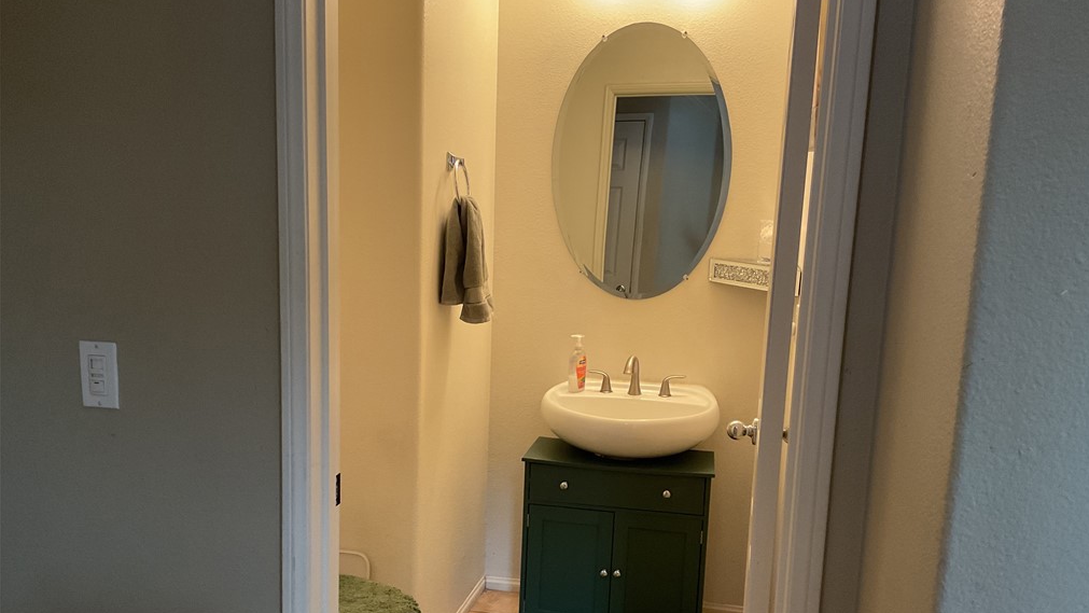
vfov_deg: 36.6
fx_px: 924
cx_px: 550
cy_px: 366
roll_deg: -1.7
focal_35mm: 32
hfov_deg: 61.0
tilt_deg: -9.8
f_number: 1.8
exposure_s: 1/40
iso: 200
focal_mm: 3
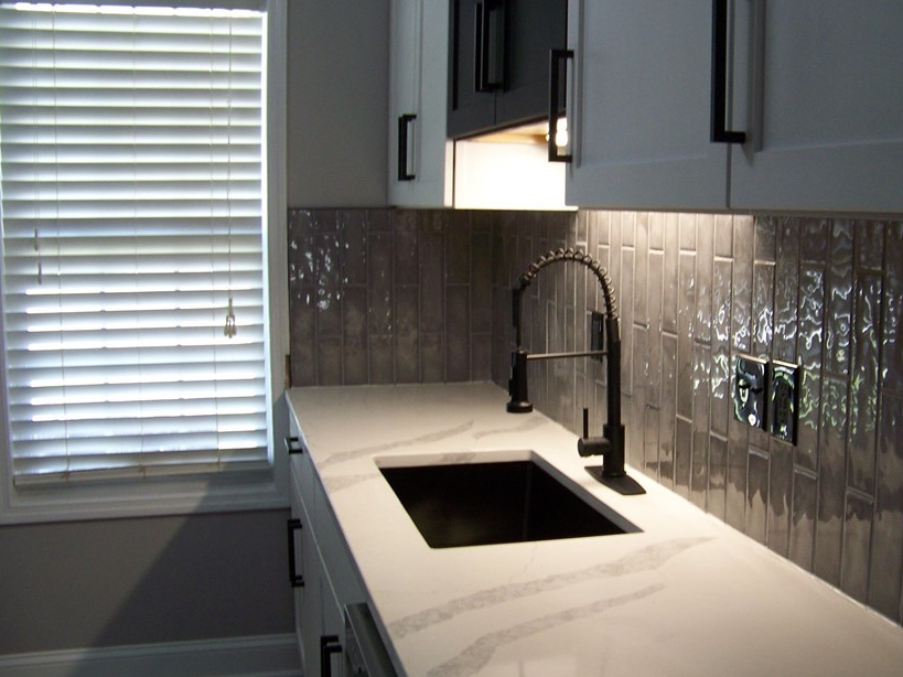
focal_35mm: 45
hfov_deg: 41.8
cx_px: 561
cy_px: 353
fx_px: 1174
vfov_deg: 32.2
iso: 100
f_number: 2.8
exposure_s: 1/30
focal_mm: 5.85
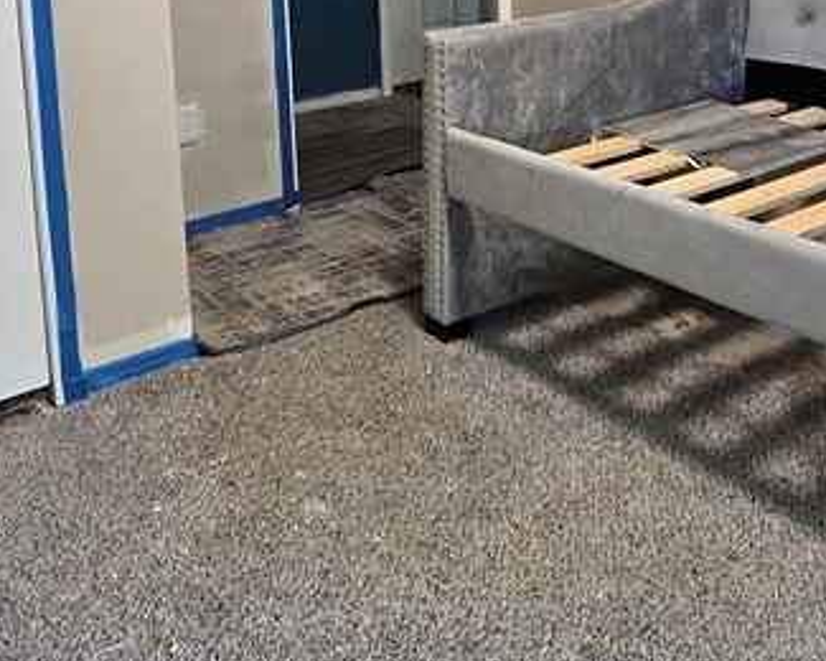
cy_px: -13
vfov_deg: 33.8
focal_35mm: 40
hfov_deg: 45.7
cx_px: 465
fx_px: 978
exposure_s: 1/60
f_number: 2.2
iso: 250
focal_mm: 2.2
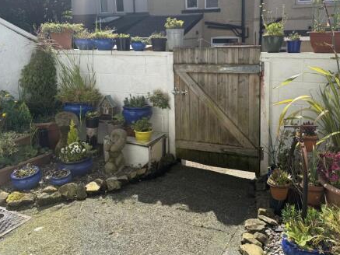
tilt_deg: -10.4
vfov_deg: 43.7
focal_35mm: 32
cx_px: 195
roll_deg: +1.2
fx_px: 314
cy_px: 91
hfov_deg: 56.6
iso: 80
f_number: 1.78
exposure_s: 1/3279
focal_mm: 6.76
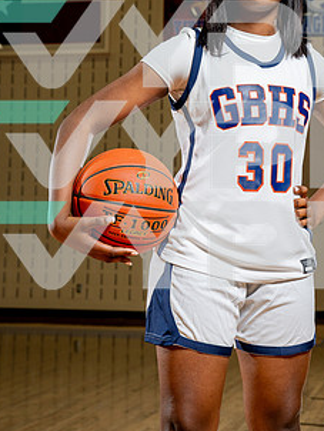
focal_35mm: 73
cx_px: 194
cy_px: 146
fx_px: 910
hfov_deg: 20.2
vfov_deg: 26.5
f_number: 5.6
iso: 400
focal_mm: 51
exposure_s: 1/250
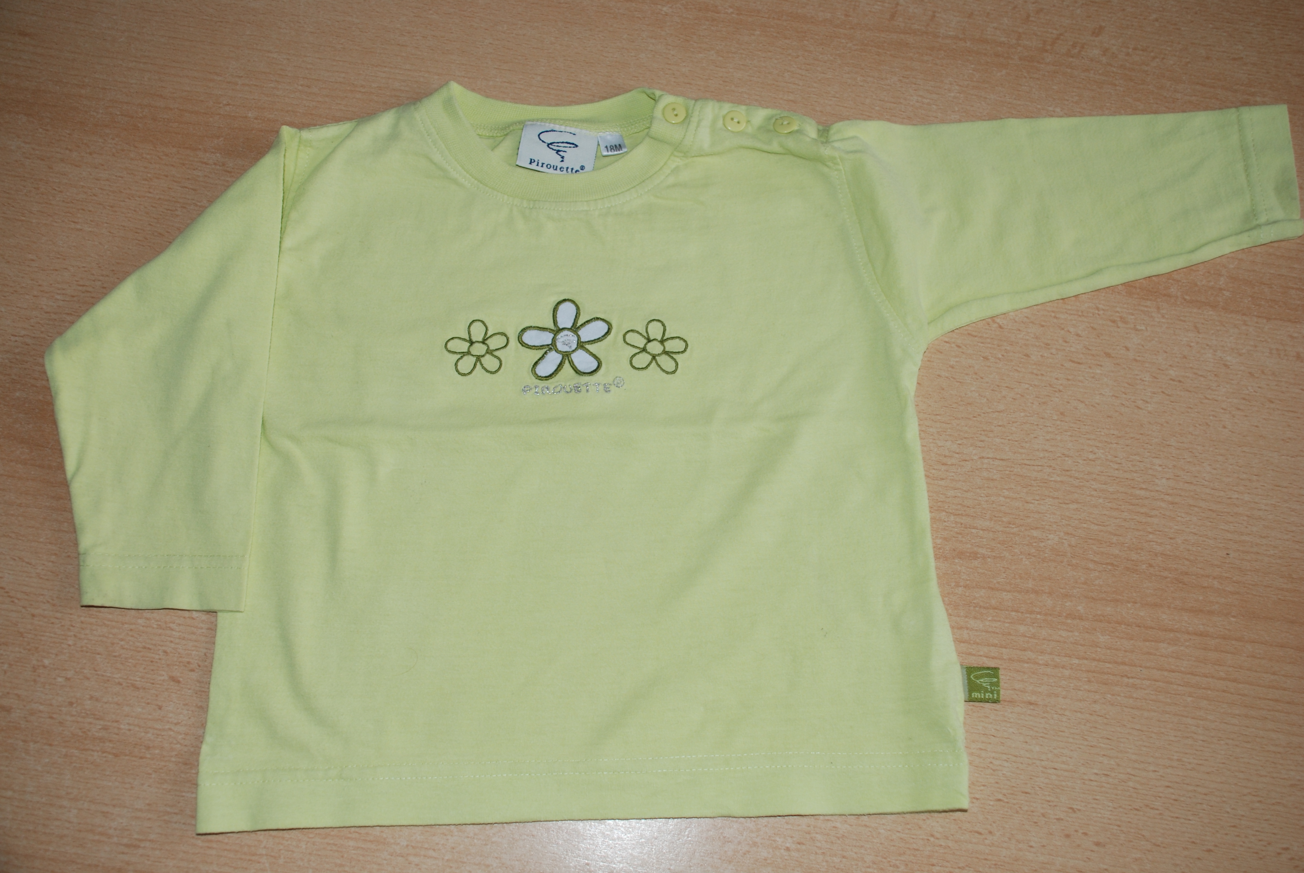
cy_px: 436
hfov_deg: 53.1
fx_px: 1306
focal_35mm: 36
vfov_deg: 37.0
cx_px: 652
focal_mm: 24
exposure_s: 1/60
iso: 200
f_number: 4
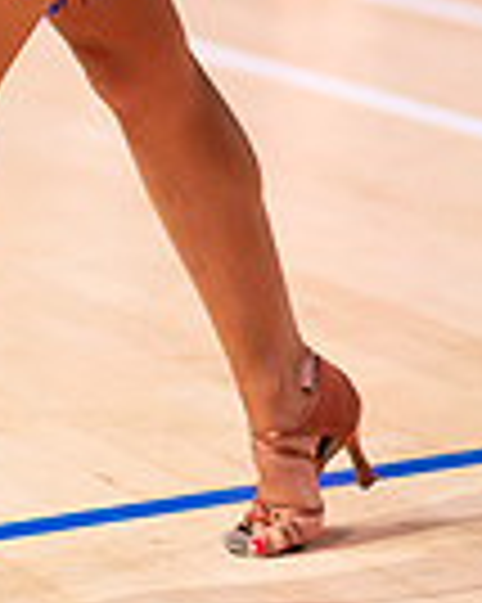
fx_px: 4766
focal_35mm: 267
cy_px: -396
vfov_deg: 7.1
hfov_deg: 5.8
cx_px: -43
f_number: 1.8
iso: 2500
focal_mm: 85
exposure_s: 1/1000
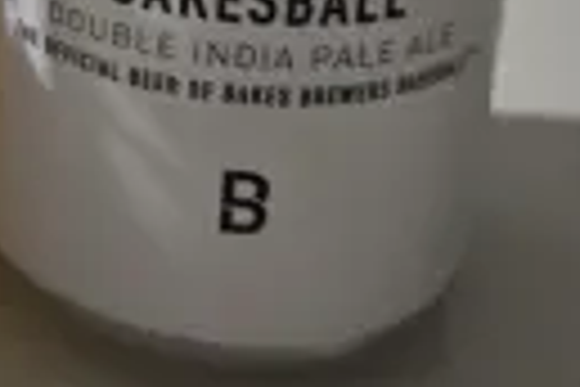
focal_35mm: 74
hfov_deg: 25.2
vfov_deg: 15.9
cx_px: -76
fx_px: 1192
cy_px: -288
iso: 640
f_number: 1.8
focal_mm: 5.4
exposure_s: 1/24
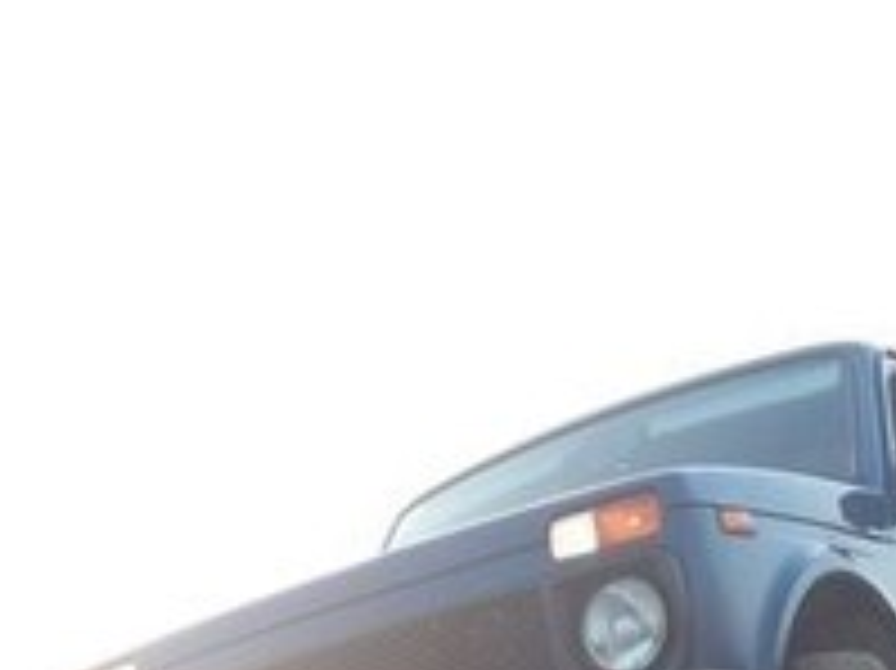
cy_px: 1023
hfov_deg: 20.8
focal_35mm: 93
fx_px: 2406
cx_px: 752
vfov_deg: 14.7
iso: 64
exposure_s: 1/178
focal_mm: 3.7
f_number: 1.9
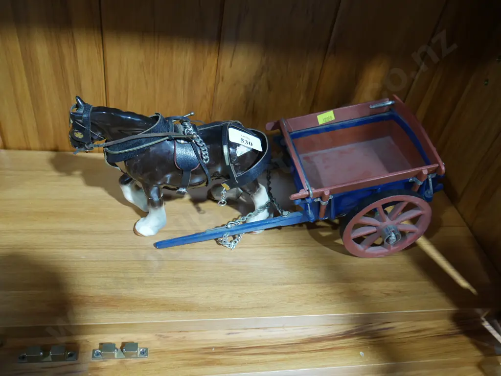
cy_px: 188
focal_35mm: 30
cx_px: 250
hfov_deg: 60.0
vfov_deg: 46.8
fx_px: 434
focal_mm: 15
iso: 1000
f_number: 3.6
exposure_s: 1/60
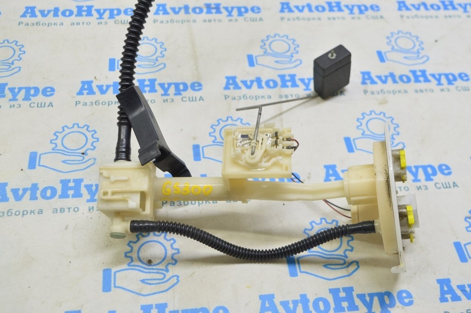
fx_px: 569
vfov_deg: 30.8
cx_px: 236
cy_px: 156
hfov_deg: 45.0
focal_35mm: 44
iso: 400
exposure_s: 1/20
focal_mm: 29
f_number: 5.6
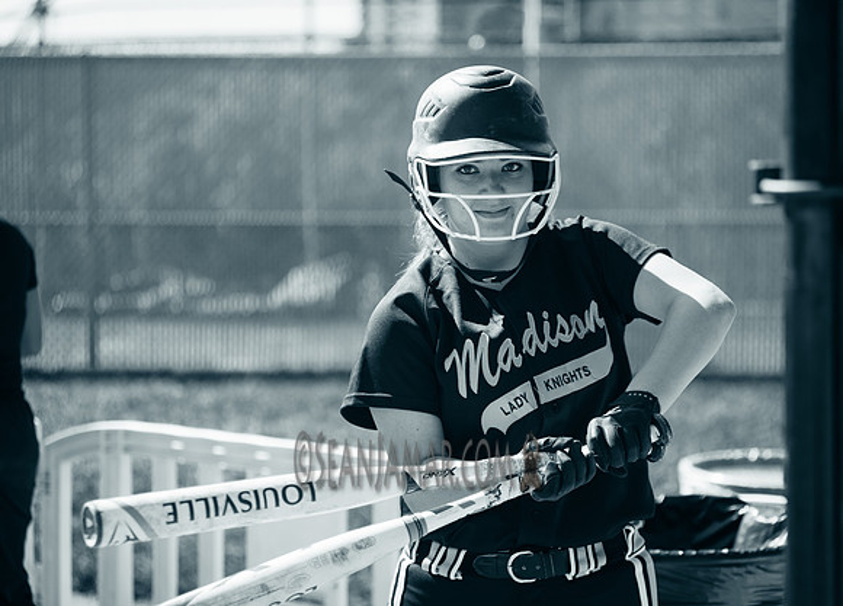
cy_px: 303
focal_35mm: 84
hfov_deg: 23.6
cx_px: 454
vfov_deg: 17.1
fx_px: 2019
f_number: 2.8
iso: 200
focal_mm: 80
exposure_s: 1/2000
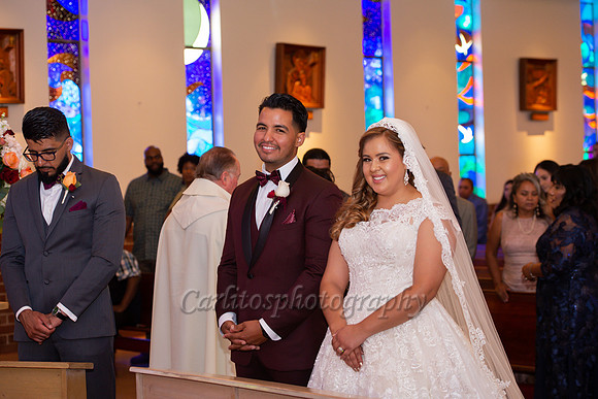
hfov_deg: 23.9
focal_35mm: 85
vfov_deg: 16.1
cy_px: 200
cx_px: 299
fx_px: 1414
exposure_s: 1/60
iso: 1250
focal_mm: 85
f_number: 4.5
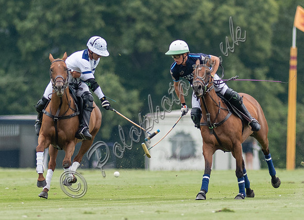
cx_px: 199
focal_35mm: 1130
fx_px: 9793
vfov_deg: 1.3
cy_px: 147
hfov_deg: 1.8
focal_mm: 300
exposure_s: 1/3200
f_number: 2.8
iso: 400
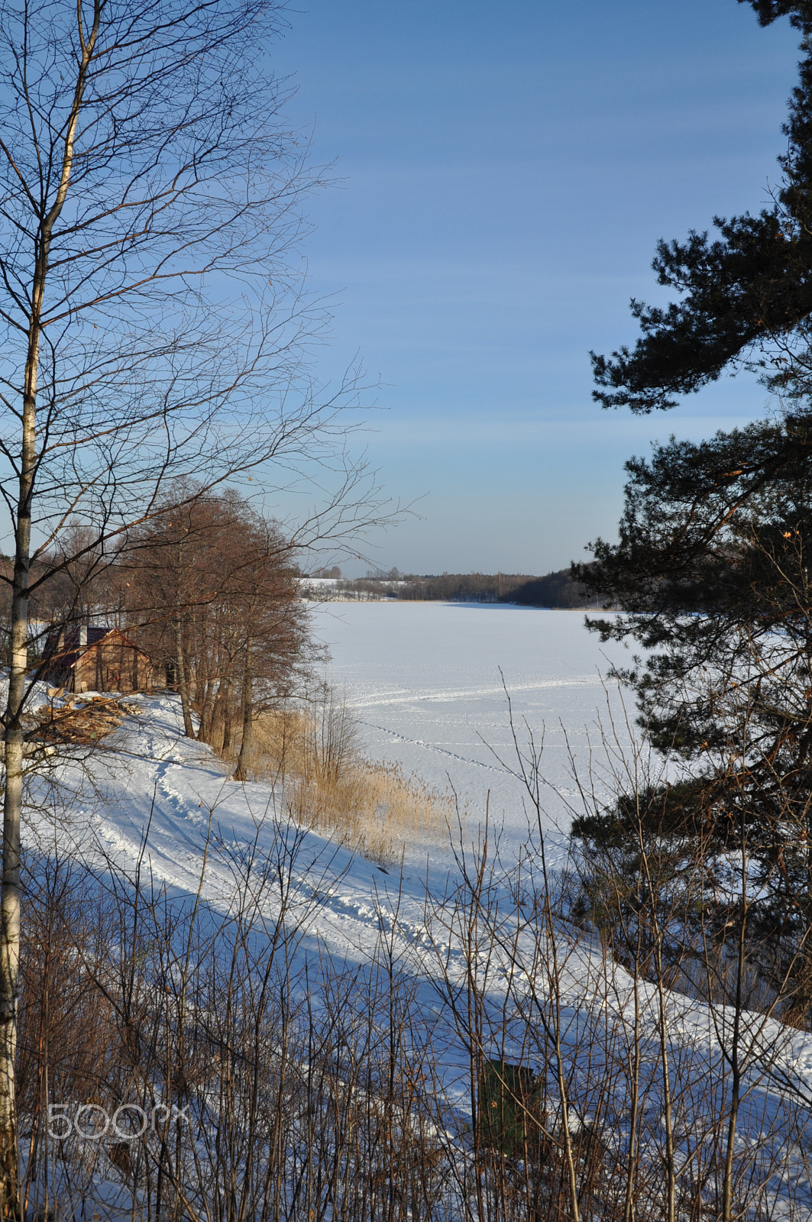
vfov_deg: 51.3
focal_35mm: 38
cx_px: 406
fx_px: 1272
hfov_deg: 35.4
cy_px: 611
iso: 250
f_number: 10
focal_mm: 25
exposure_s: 1/400
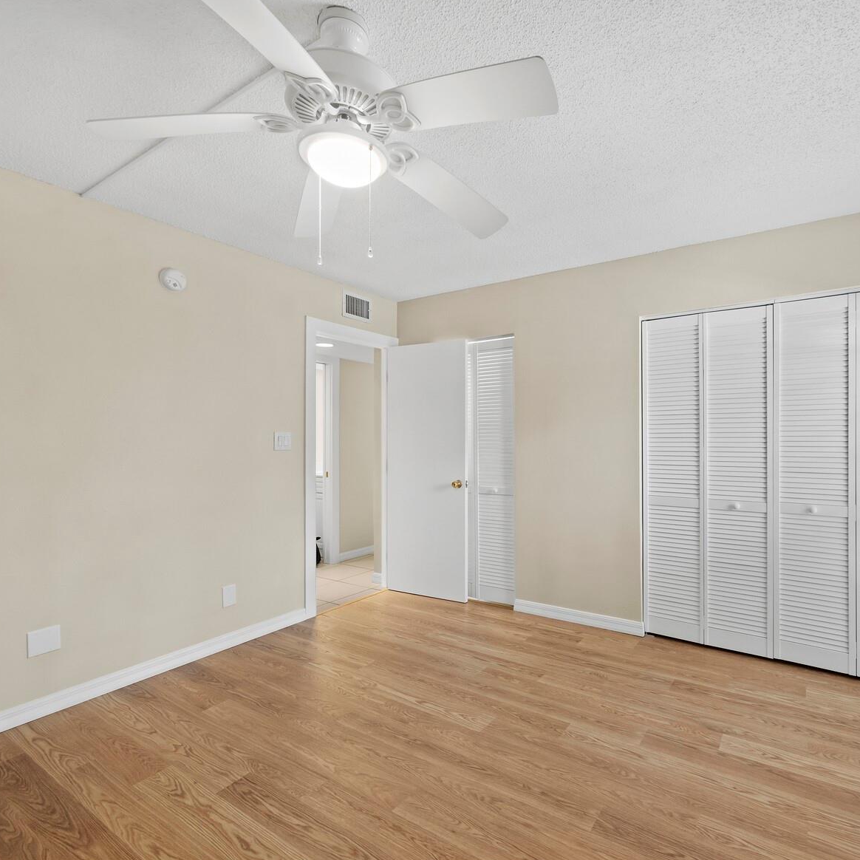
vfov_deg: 84.0
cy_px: 435
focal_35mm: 17
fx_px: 478
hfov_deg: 83.3
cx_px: 497
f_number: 11
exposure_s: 1.3
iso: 400
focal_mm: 7
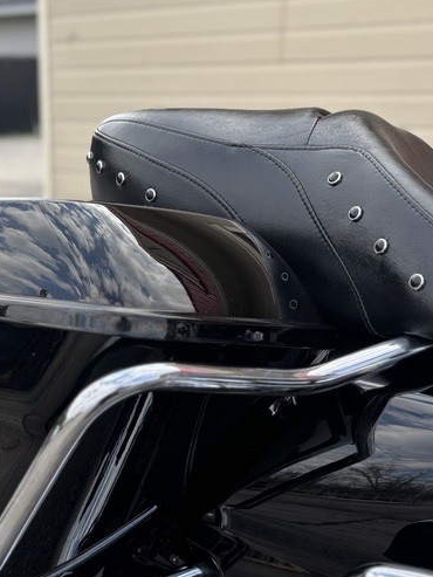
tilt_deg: -18.6
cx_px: 85
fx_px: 900
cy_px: 378
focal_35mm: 54
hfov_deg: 26.5
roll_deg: +1.1
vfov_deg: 35.2
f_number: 1.6
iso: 50
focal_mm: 5.96
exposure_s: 1/594
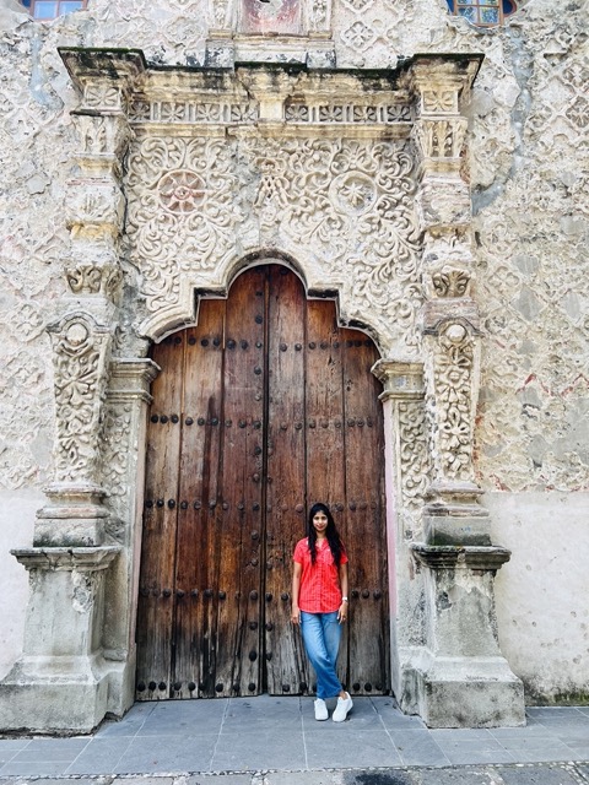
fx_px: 590
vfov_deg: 67.3
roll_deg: +0.7
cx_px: 294
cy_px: 392
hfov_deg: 53.1
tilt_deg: +11.8
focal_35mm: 26
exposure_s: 1/216
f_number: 1.5
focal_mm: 5.7
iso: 50
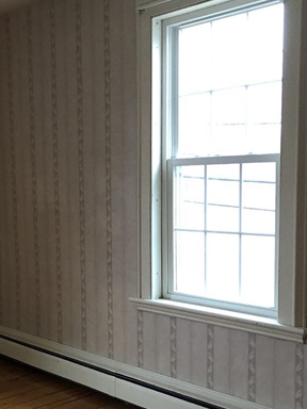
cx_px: 26
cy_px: 241
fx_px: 662
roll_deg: +4.1
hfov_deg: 25.2
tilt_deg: -5.4
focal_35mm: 56
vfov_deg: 34.3
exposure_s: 1/13
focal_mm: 4
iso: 100
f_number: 1.8
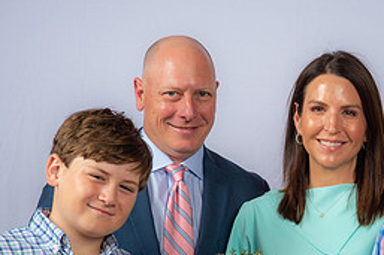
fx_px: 1492
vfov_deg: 9.7
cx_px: 306
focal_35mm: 140
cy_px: 255
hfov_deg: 14.6
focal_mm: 62
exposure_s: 1/160
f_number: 6.3
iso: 250
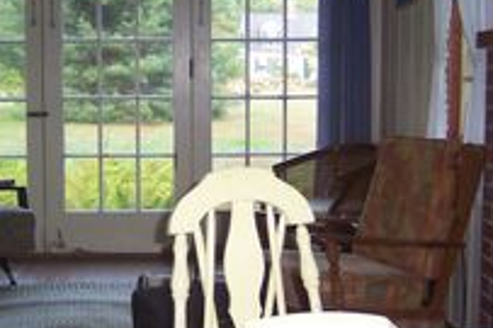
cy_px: 146
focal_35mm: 68
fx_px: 930
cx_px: 211
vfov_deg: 20.0
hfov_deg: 29.6
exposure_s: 1/60
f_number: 2.4
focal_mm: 5.6
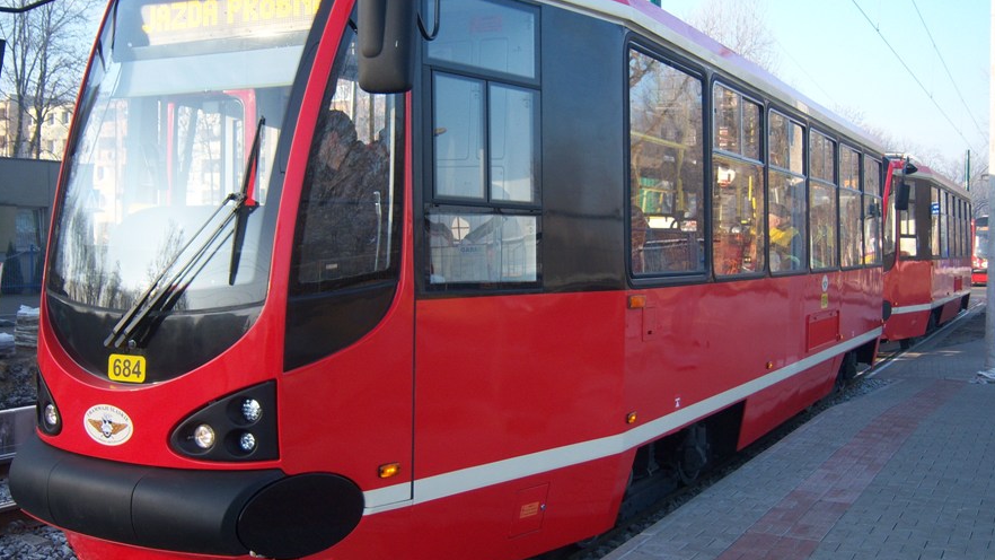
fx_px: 1055
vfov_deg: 29.7
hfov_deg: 50.5
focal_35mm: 40
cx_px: 504
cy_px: 282
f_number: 4.8
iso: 80
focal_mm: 7.5
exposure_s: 1/400
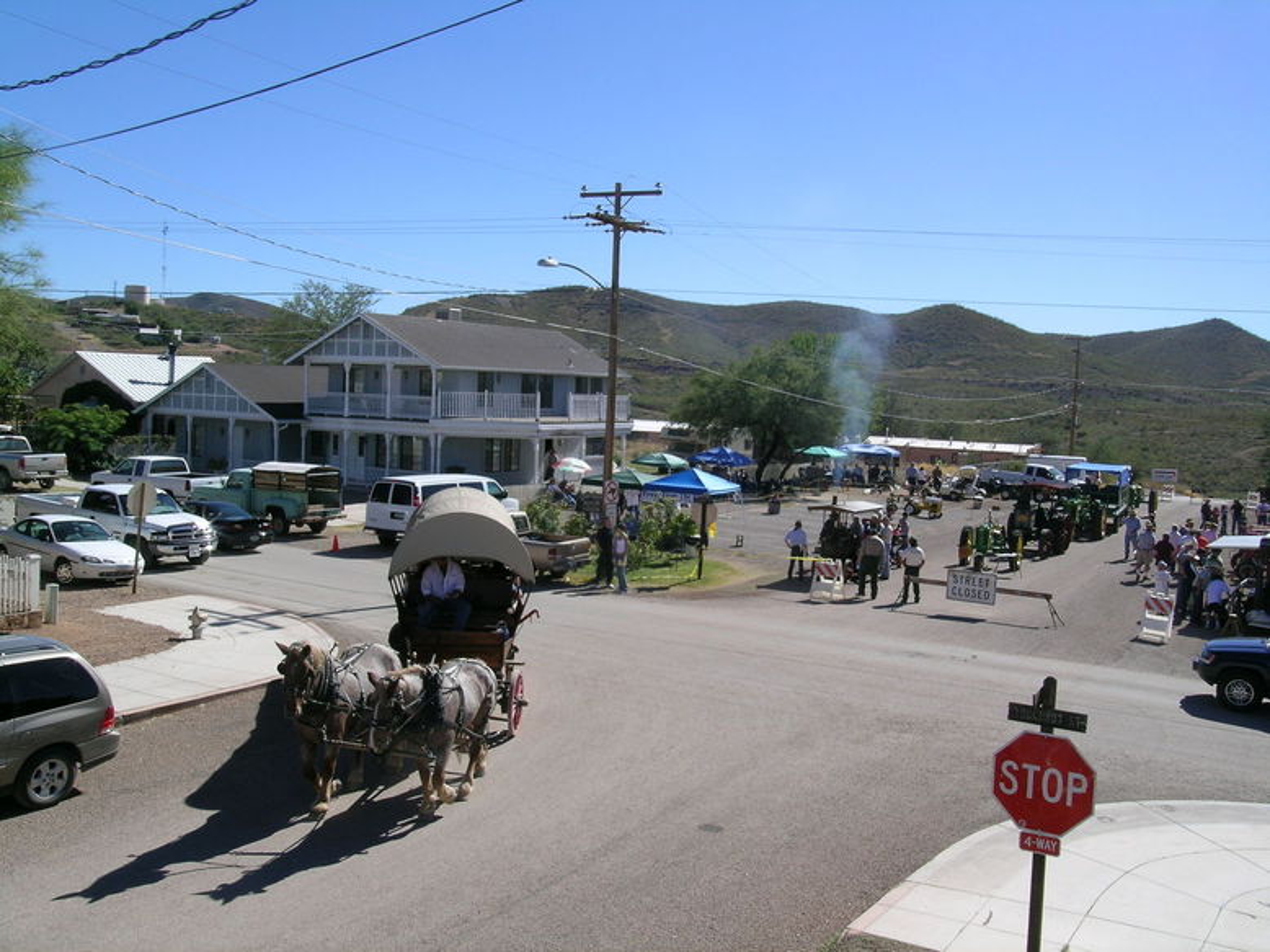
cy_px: 476
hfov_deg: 52.6
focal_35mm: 35
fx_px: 1284
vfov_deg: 40.7
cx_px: 635
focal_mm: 7.2
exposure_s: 1/248
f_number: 7.6
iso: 50
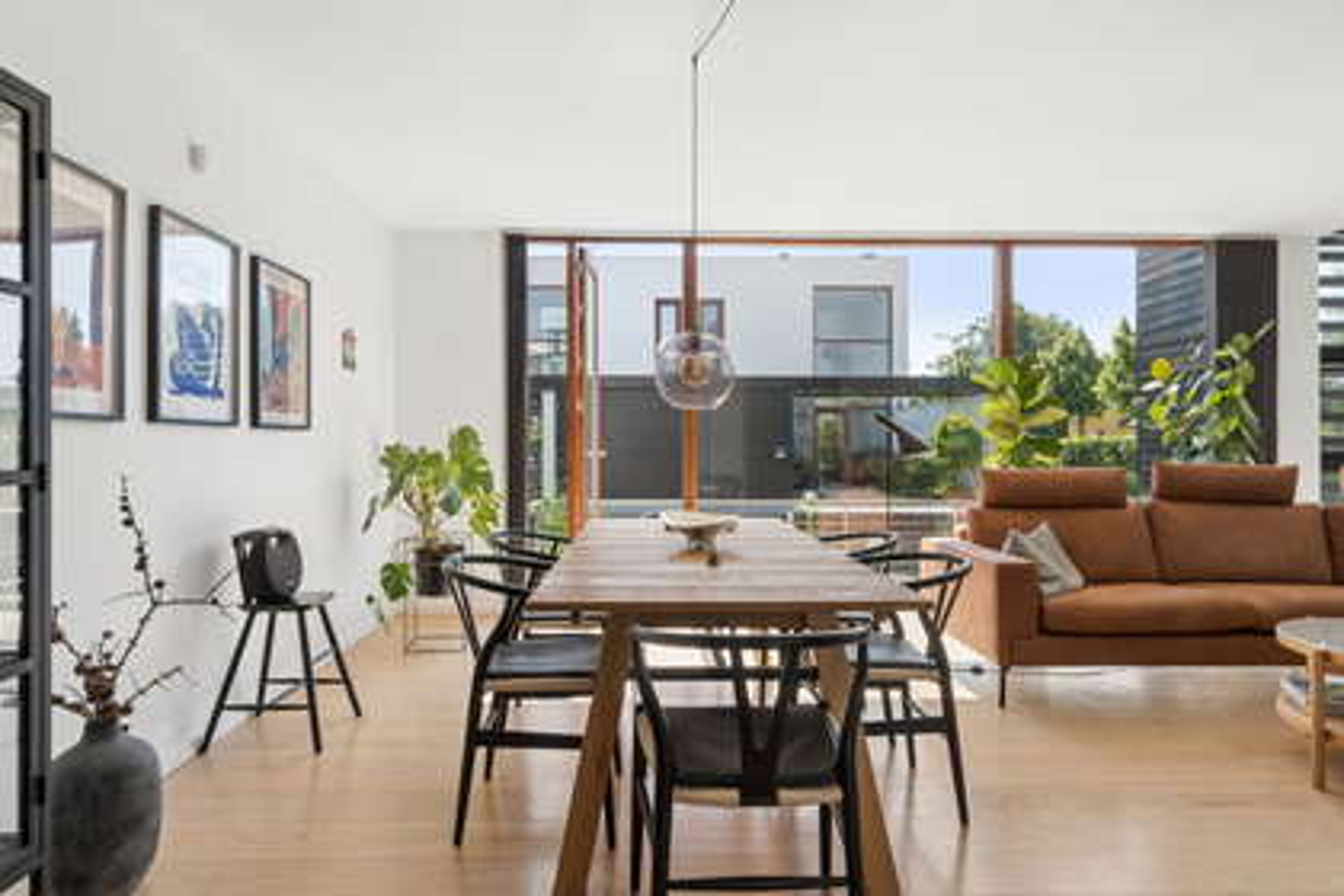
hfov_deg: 85.4
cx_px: 672
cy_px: 448
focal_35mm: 20
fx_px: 728
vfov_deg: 63.2
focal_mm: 13
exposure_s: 1/40
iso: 200
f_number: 10
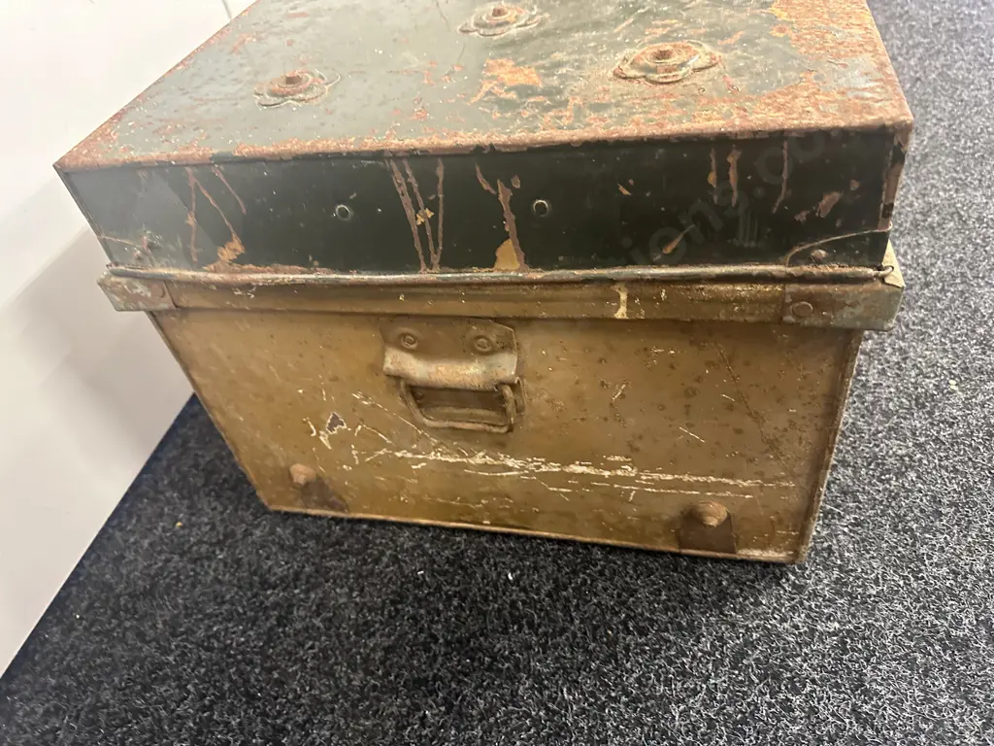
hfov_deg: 71.6
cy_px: 373
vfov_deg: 56.8
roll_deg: +10.9
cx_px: 497
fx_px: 689
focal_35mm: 24
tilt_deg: -42.7
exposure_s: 1/33
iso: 640
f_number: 1.78
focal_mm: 6.86
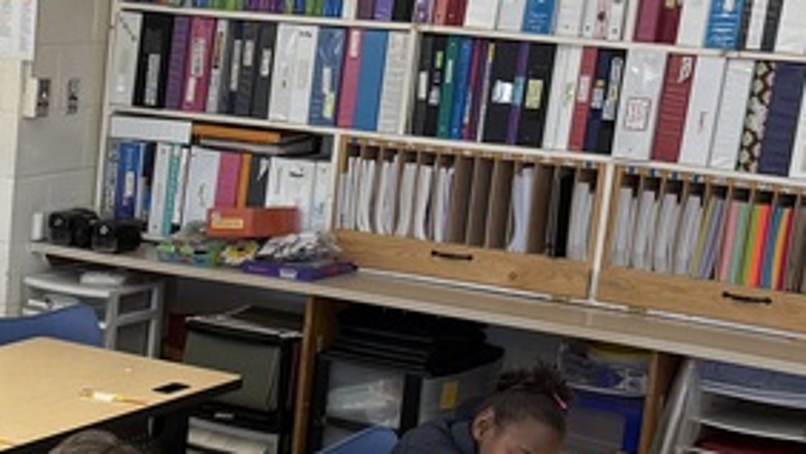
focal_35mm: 95
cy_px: 354
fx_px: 2031
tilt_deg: -12.9
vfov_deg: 12.7
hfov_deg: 20.9
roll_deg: -2.8
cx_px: -157
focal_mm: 6.76
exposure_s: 1/60
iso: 125
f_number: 1.78
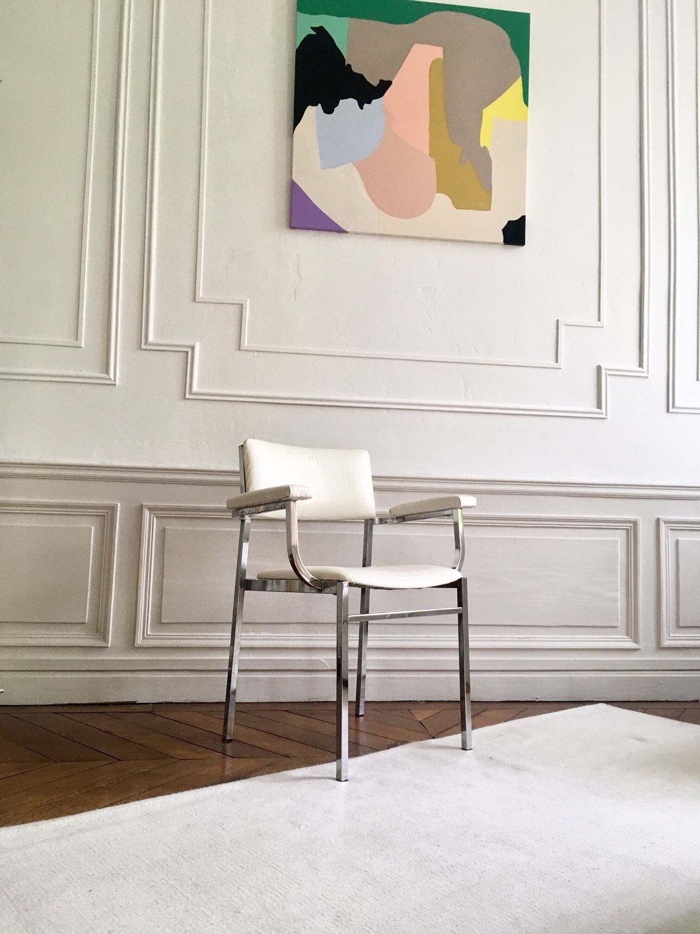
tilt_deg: +5.2
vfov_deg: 61.7
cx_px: 350
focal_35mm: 29
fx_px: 782
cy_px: 467
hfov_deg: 48.2
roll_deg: -2.4
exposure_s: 1/33
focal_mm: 4.15
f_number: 2.2
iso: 50
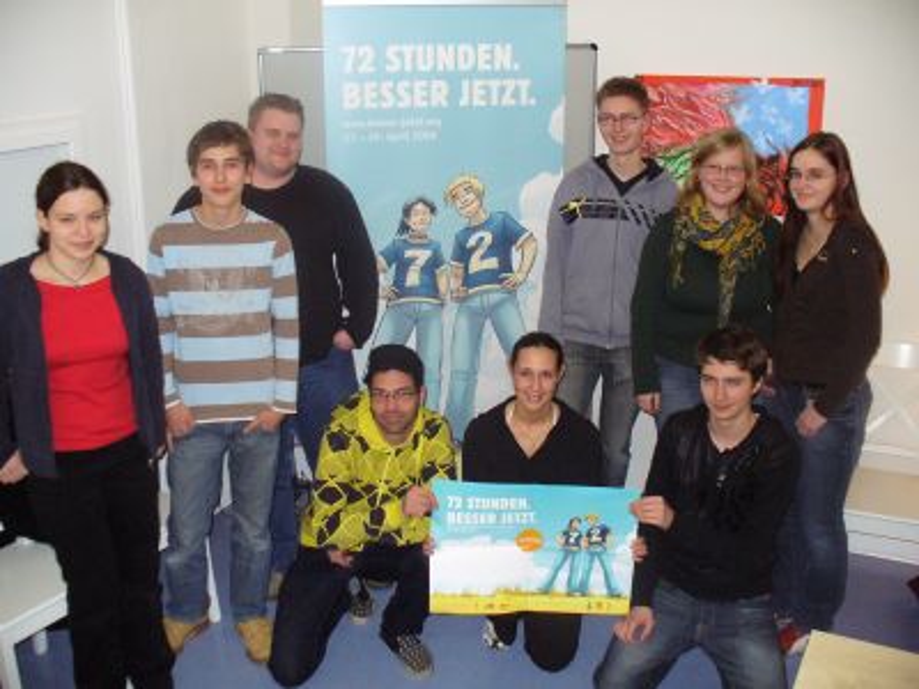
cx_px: 460
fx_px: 982
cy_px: 344
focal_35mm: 37
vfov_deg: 38.7
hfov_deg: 50.1
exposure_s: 1/60
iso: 300
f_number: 2.8
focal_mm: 6.1
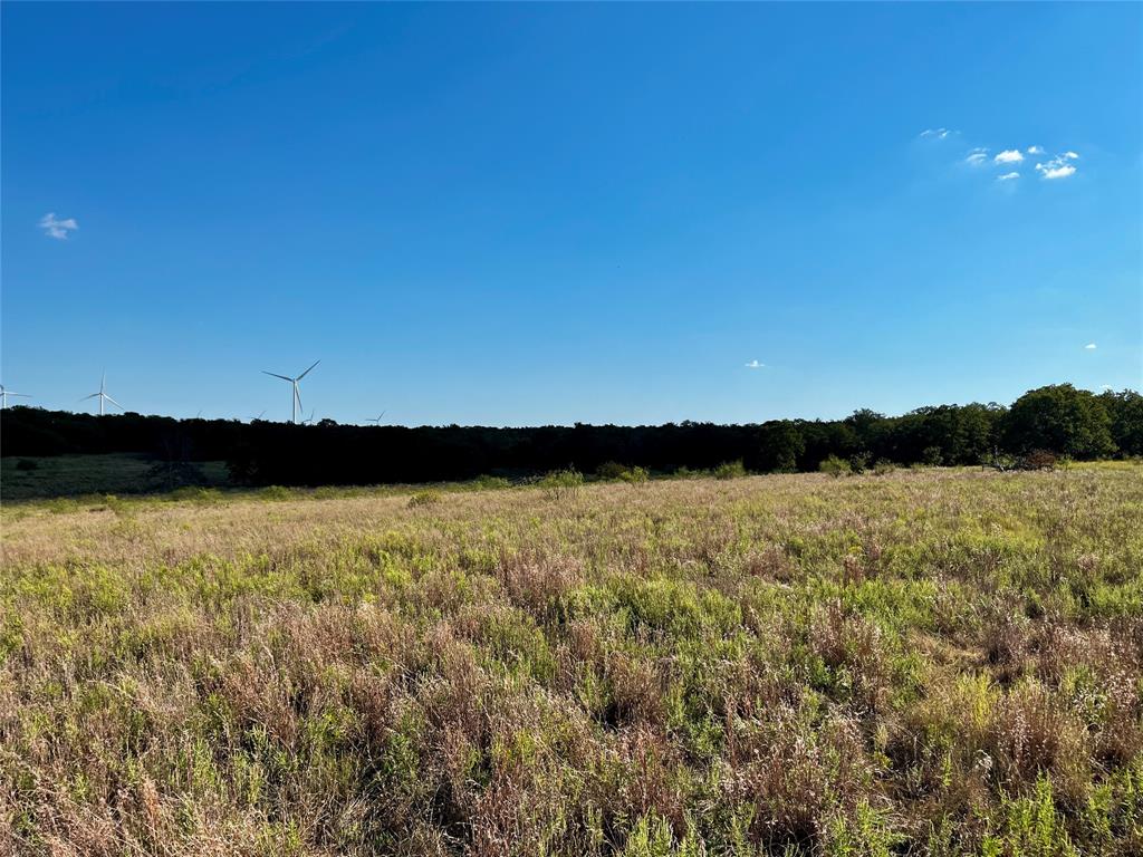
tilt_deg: +2.9
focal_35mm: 26
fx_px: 859
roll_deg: -0.2
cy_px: 428
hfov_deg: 67.3
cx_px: 572
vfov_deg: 53.1
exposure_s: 1/5076
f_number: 1.6
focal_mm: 5.1
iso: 50
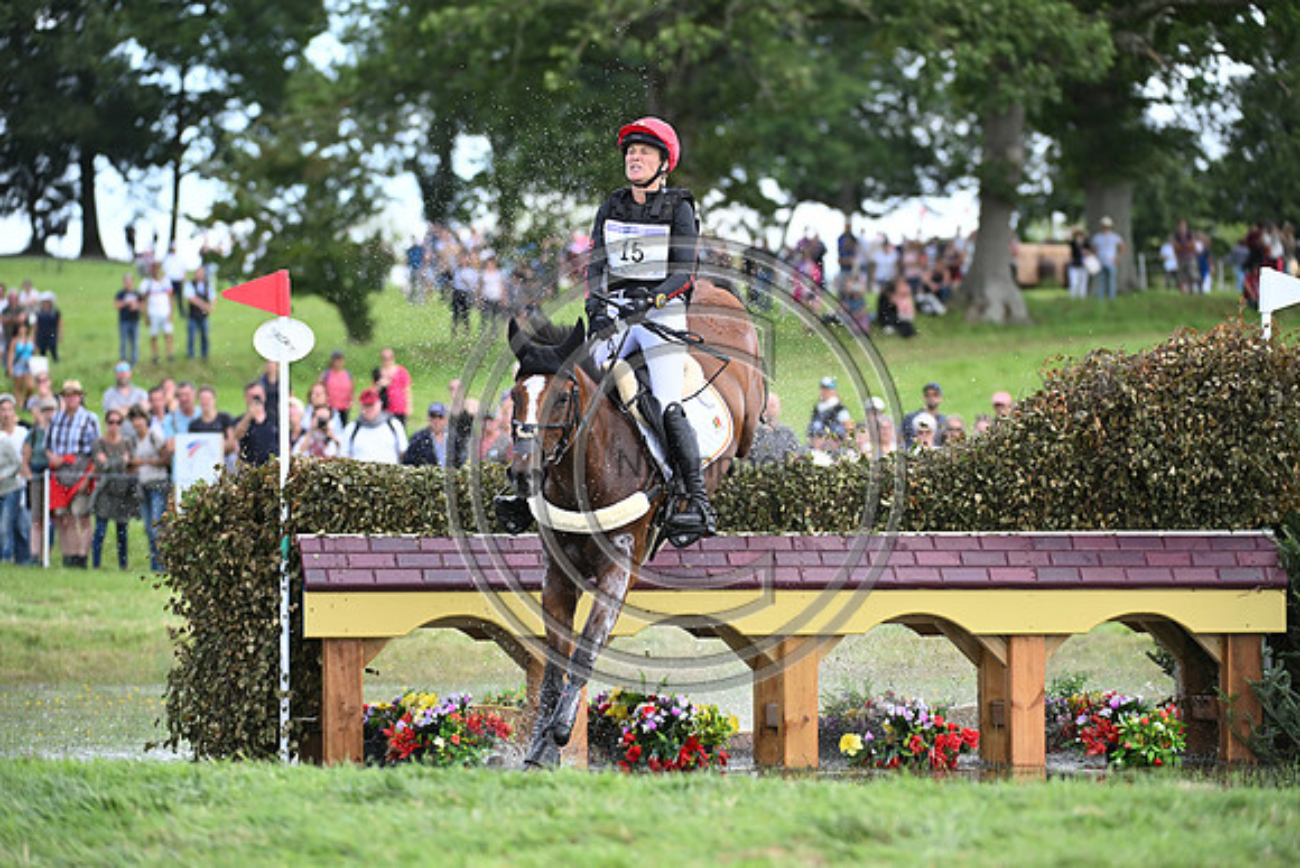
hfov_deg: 10.3
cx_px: 650
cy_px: 434
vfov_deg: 6.9
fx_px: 7224
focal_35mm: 200
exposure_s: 1/1600
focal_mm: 200
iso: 1000
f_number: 5
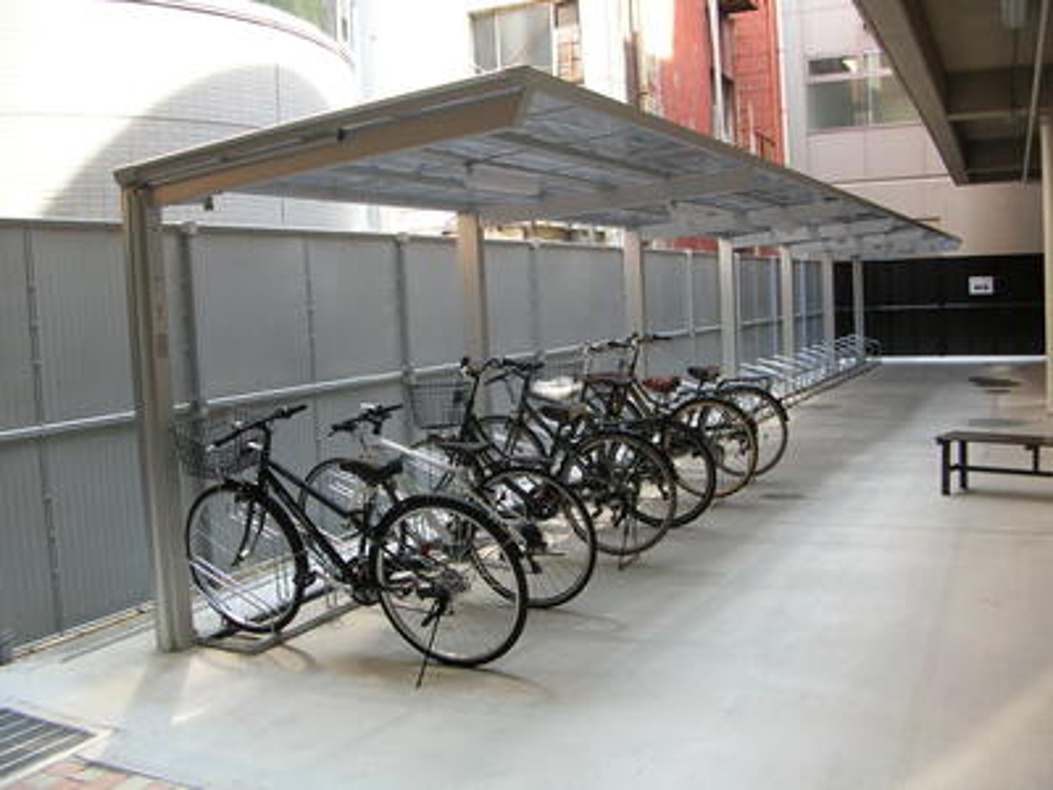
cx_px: 526
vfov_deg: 40.7
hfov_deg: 52.6
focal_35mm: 35
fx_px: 1065
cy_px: 395
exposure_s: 1/41
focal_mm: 5.8
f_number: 2.8
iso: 50
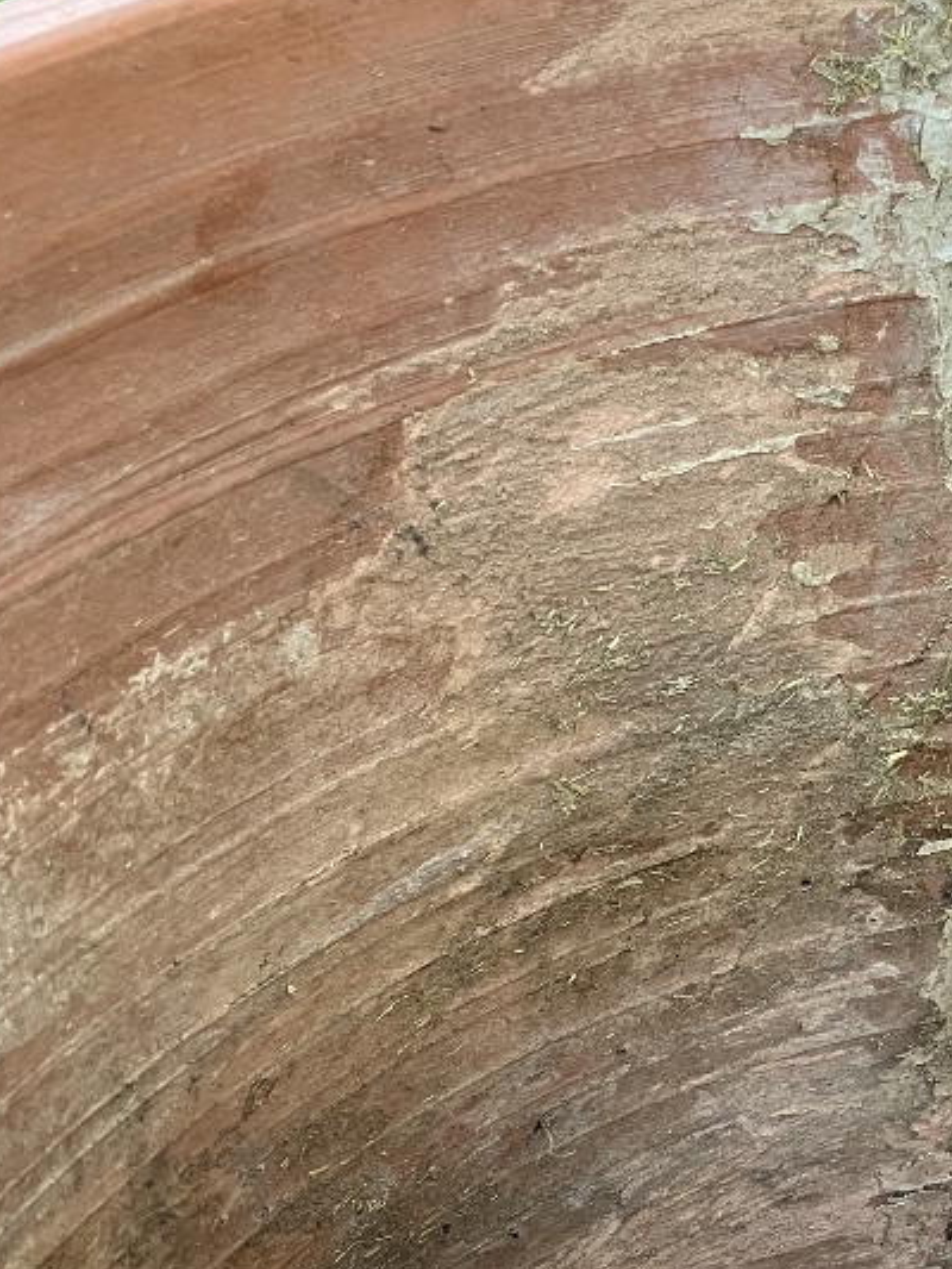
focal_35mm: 63
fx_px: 2309
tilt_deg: -47.9
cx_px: 1000
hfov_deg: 22.2
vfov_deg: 30.4
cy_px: 900
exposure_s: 1/90
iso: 80
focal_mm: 3.99
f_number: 1.8
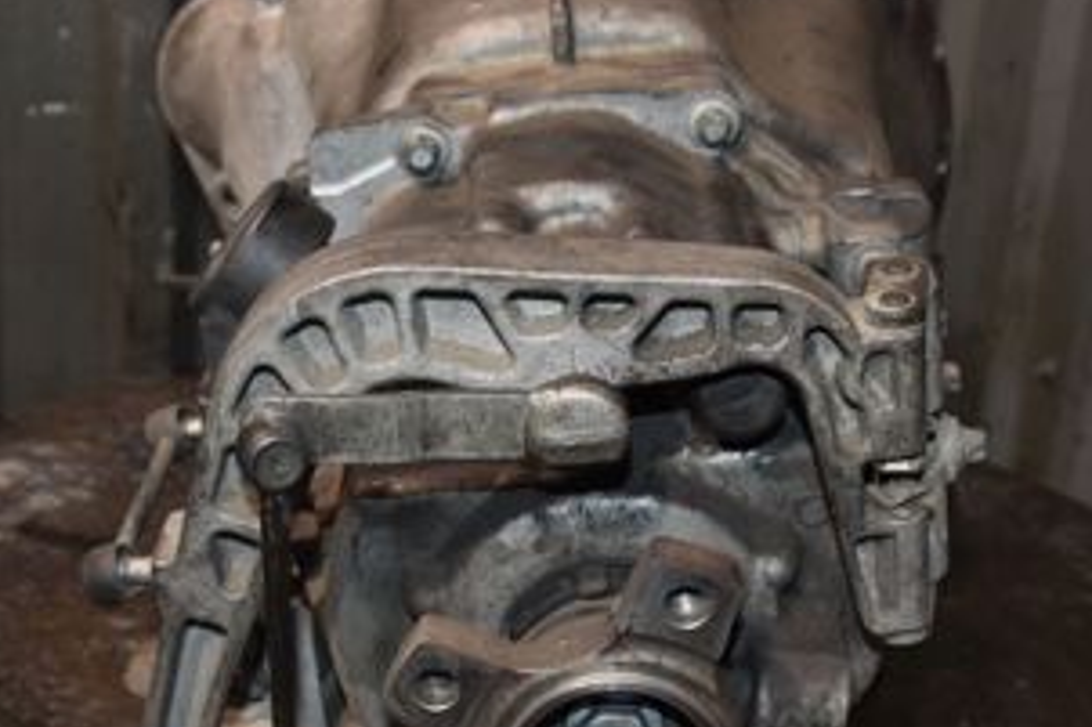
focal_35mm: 70
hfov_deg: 28.7
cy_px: 456
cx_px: 691
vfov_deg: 19.4
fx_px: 2122
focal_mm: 22
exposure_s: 1/60
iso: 800
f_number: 5
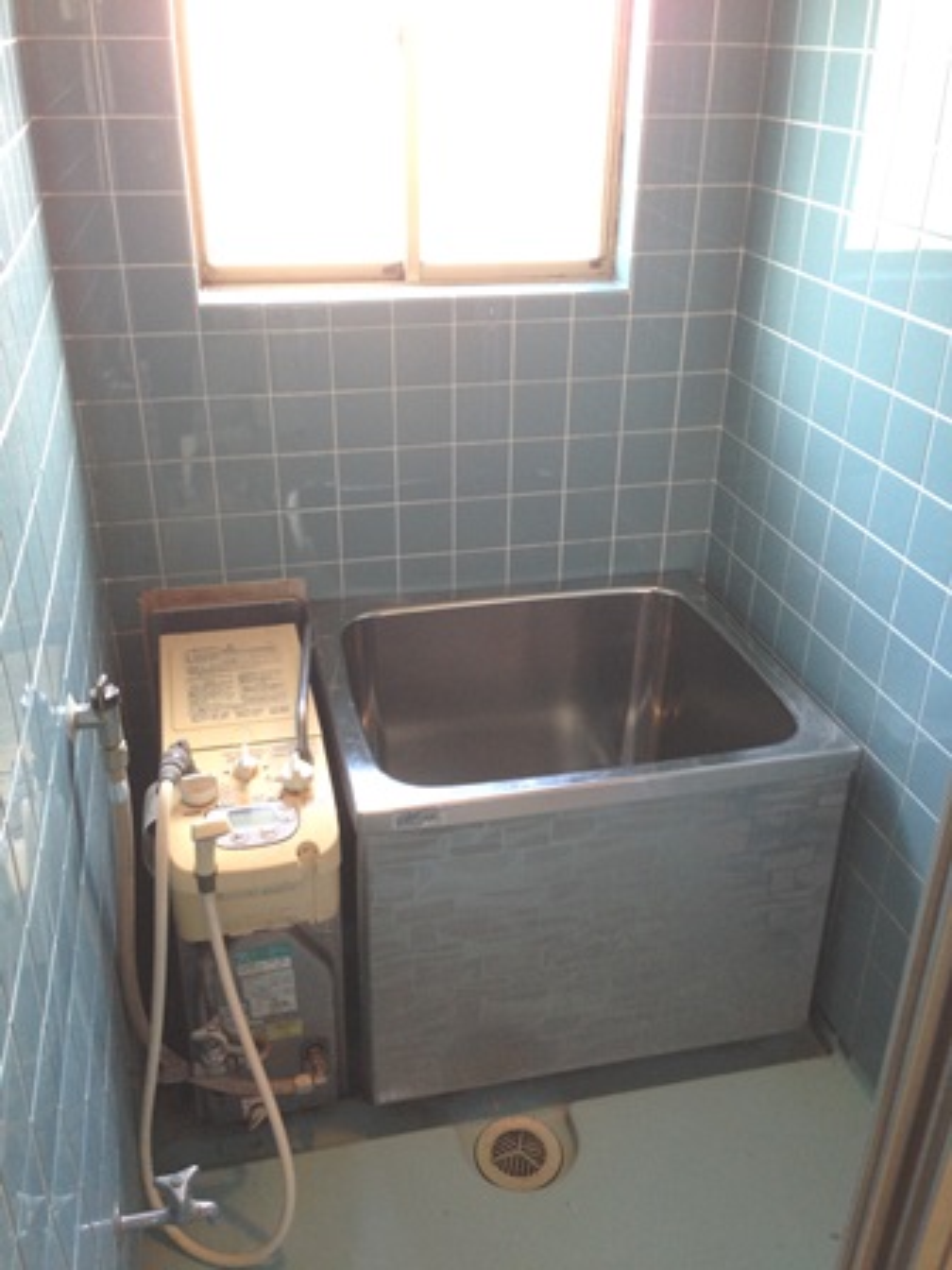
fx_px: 1210
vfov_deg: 55.4
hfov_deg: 42.9
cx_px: 476
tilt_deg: -24.6
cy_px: 635
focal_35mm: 33
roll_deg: -0.3
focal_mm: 4.12
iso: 125
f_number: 2.4
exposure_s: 1/20
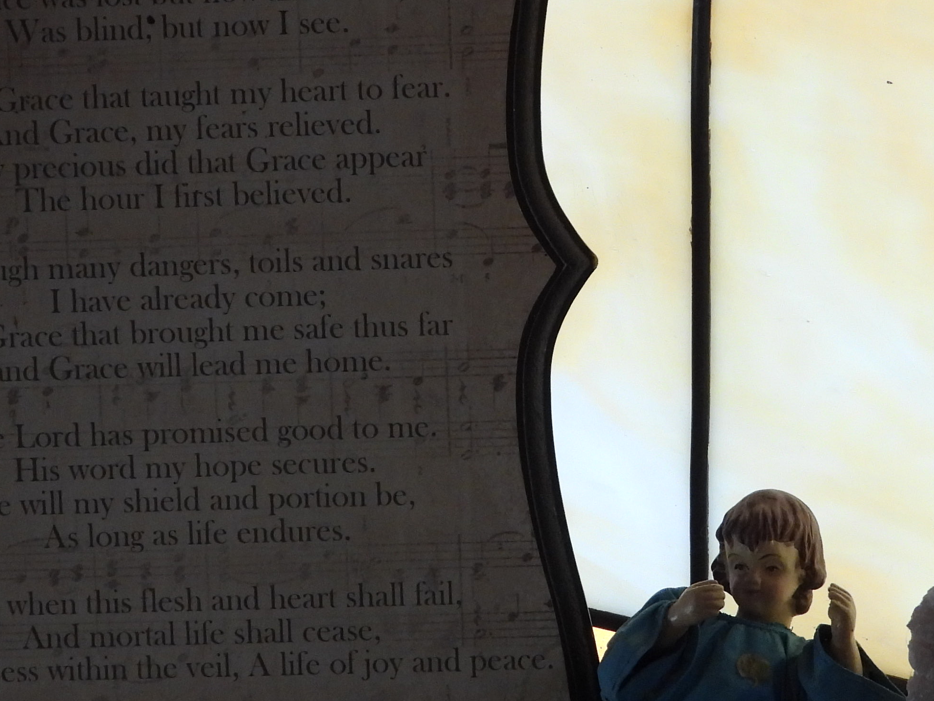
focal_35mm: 228
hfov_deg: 8.7
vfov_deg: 6.5
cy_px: 407
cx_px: 528
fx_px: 6152
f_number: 3.5
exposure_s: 1/60
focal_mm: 17.5
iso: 320
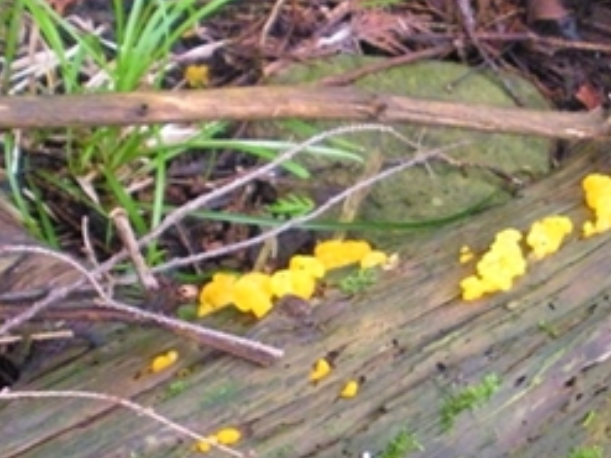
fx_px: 1288
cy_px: 283
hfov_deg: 26.4
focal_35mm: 73
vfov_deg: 20.1
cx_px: 455
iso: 1600
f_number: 3.5
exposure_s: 1/81
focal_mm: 6.3
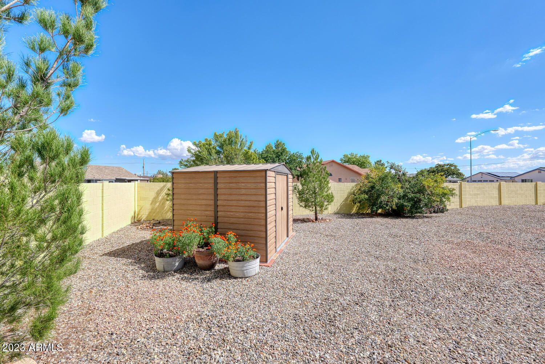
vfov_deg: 81.2
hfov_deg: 104.3
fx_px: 212
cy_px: 182
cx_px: 272
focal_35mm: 14
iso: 100
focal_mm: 14
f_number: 8
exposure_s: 1/2000
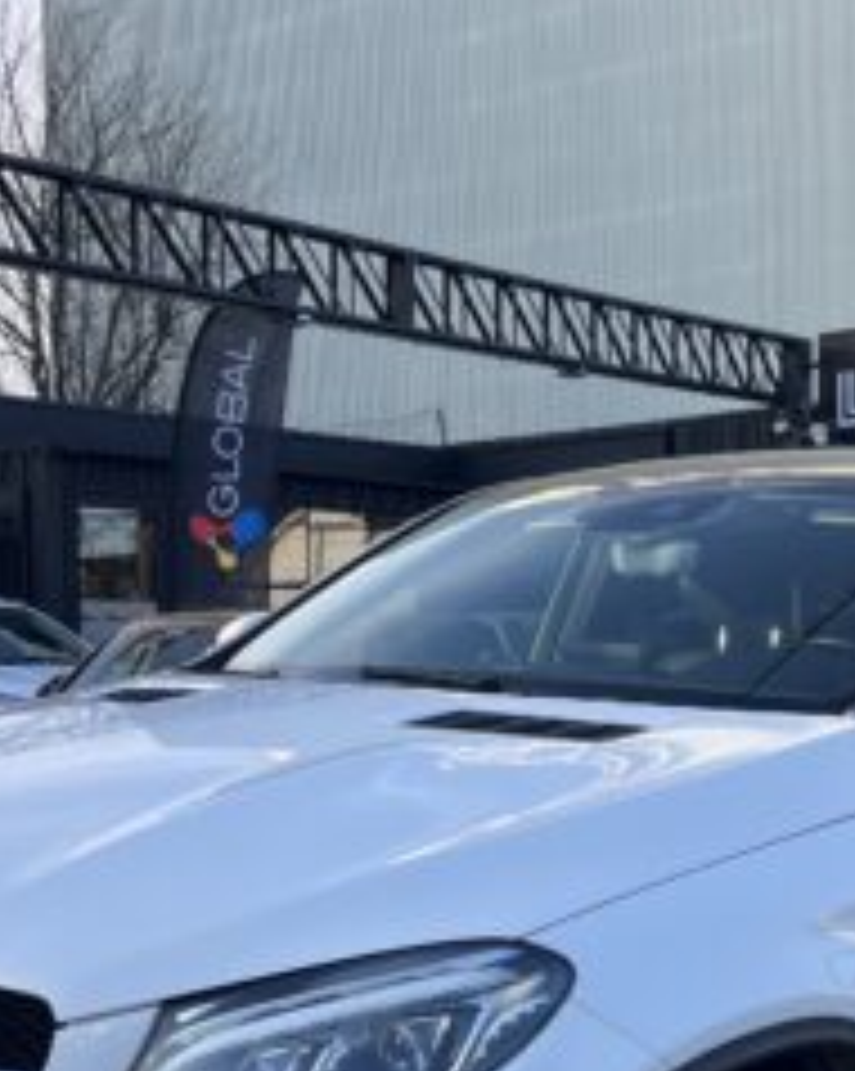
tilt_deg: -3.5
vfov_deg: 29.1
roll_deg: +0.3
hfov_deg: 23.7
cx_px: 585
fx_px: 2027
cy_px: 810
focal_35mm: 64
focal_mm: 5.1
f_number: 1.6
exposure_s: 1/833
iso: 50
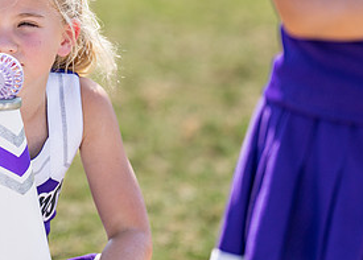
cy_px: 98
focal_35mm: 508
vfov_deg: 2.8
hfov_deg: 4.0
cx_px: 25
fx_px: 5242
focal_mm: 200
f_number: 2.8
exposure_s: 1/1600
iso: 160
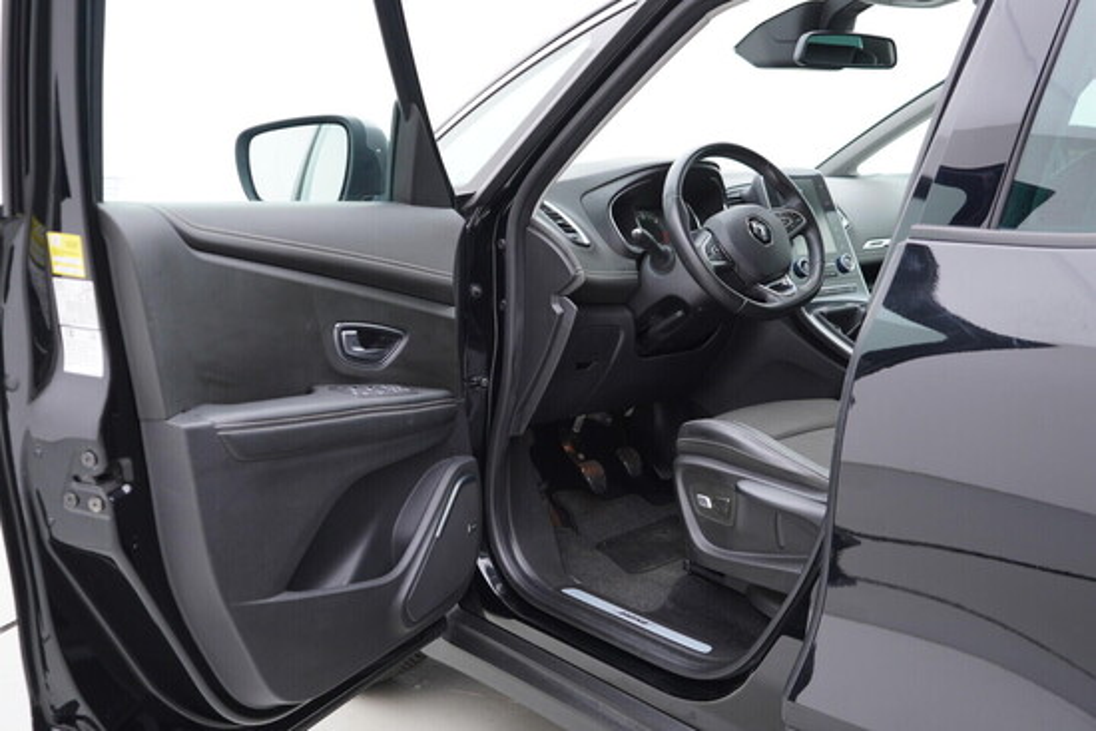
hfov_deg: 53.1
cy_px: 366
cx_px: 548
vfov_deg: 36.9
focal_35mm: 36
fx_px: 1096
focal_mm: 24
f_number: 2.8
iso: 160
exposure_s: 1/40
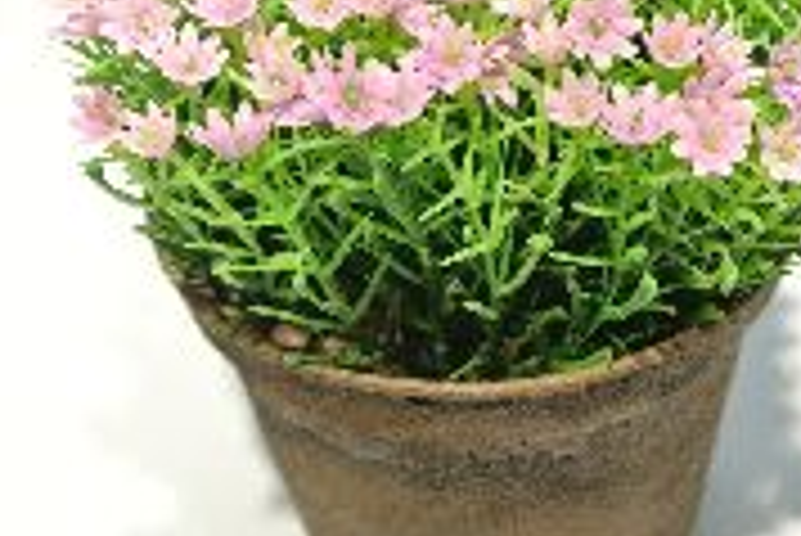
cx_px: 536
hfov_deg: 22.5
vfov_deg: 15.2
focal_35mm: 90
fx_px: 2004
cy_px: 137
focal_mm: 15.1
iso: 400
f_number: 4.2
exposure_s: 1/125
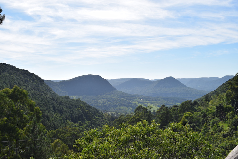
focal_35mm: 40
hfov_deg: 47.9
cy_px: 80
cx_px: 119
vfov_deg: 33.0
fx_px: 268
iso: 200
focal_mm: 27
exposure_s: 1/500
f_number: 11
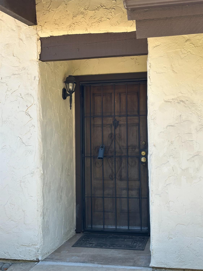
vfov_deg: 39.7
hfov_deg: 30.3
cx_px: 102
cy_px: 136
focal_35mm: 48
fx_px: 375
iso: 64
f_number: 1.78
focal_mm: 6.86
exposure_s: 1/383
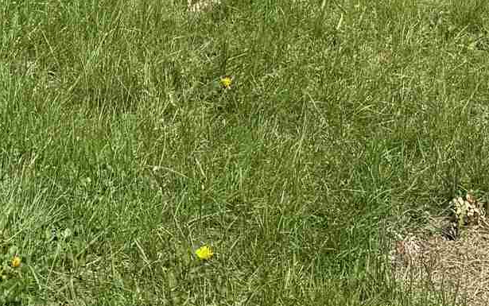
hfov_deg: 16.4
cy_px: -598
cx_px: 200
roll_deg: +2.4
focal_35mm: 127
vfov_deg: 8.6
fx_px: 1693
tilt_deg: -5.1
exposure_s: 1/3584
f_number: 1.78
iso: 80
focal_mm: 6.76
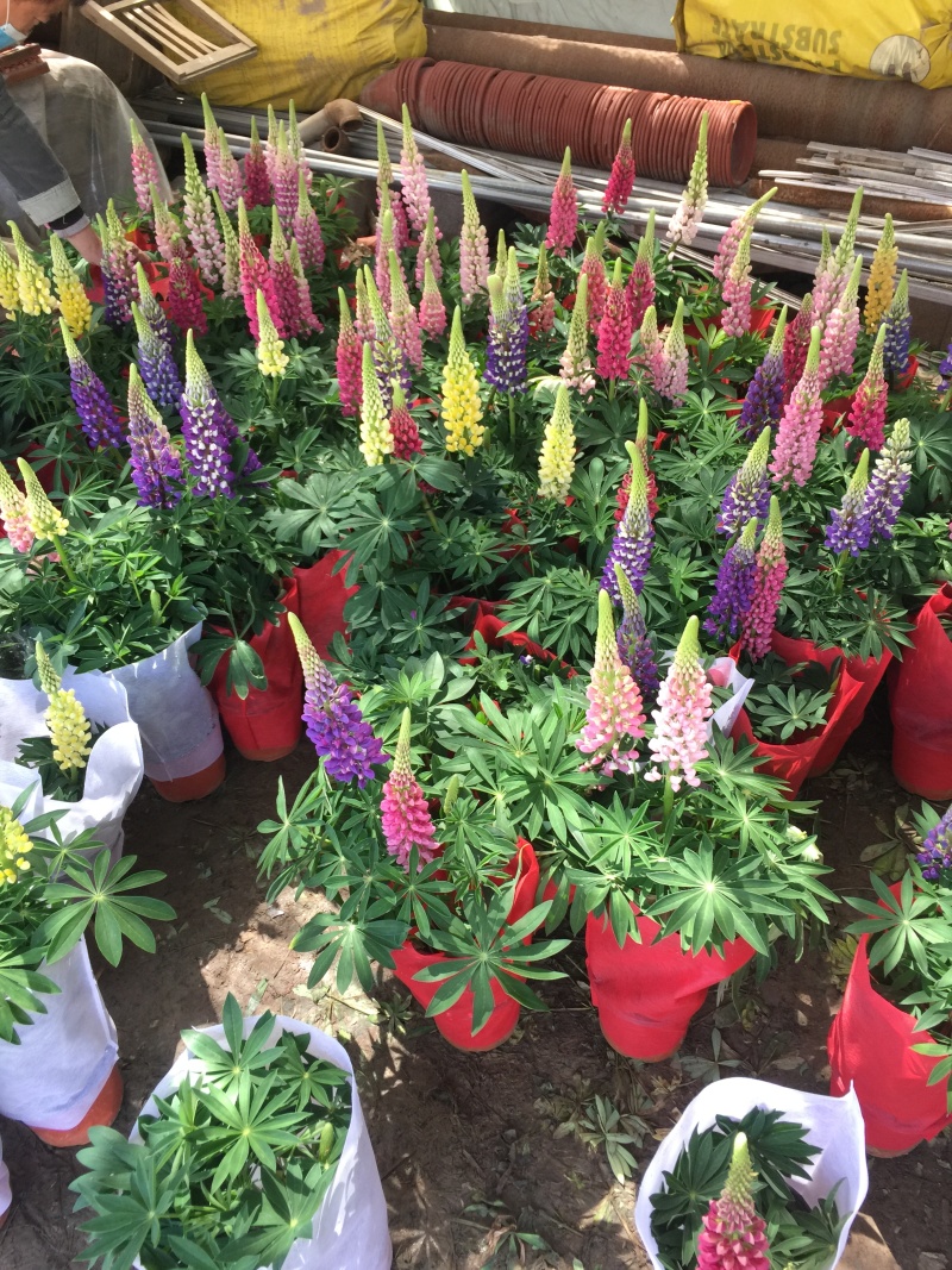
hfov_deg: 48.2
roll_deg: -0.9
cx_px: 476
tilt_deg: -41.4
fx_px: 1064
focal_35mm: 29
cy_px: 635
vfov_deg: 61.7
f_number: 2.2
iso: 32
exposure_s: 1/33
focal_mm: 4.15
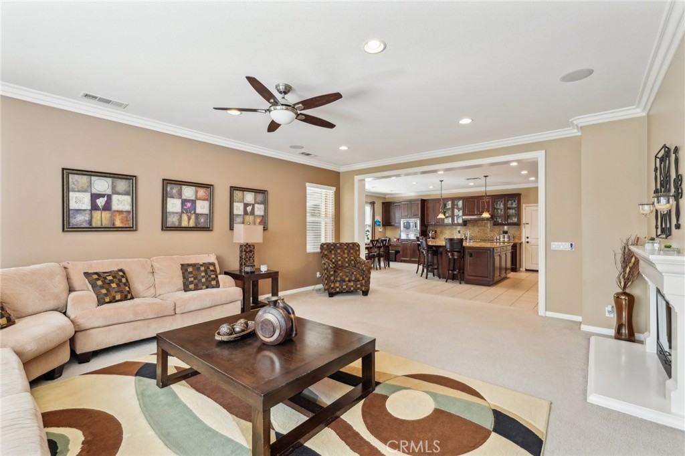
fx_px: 304
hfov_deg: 96.8
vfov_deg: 73.7
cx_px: 342
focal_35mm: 16
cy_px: 228
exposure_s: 1/20
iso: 400
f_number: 8
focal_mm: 16
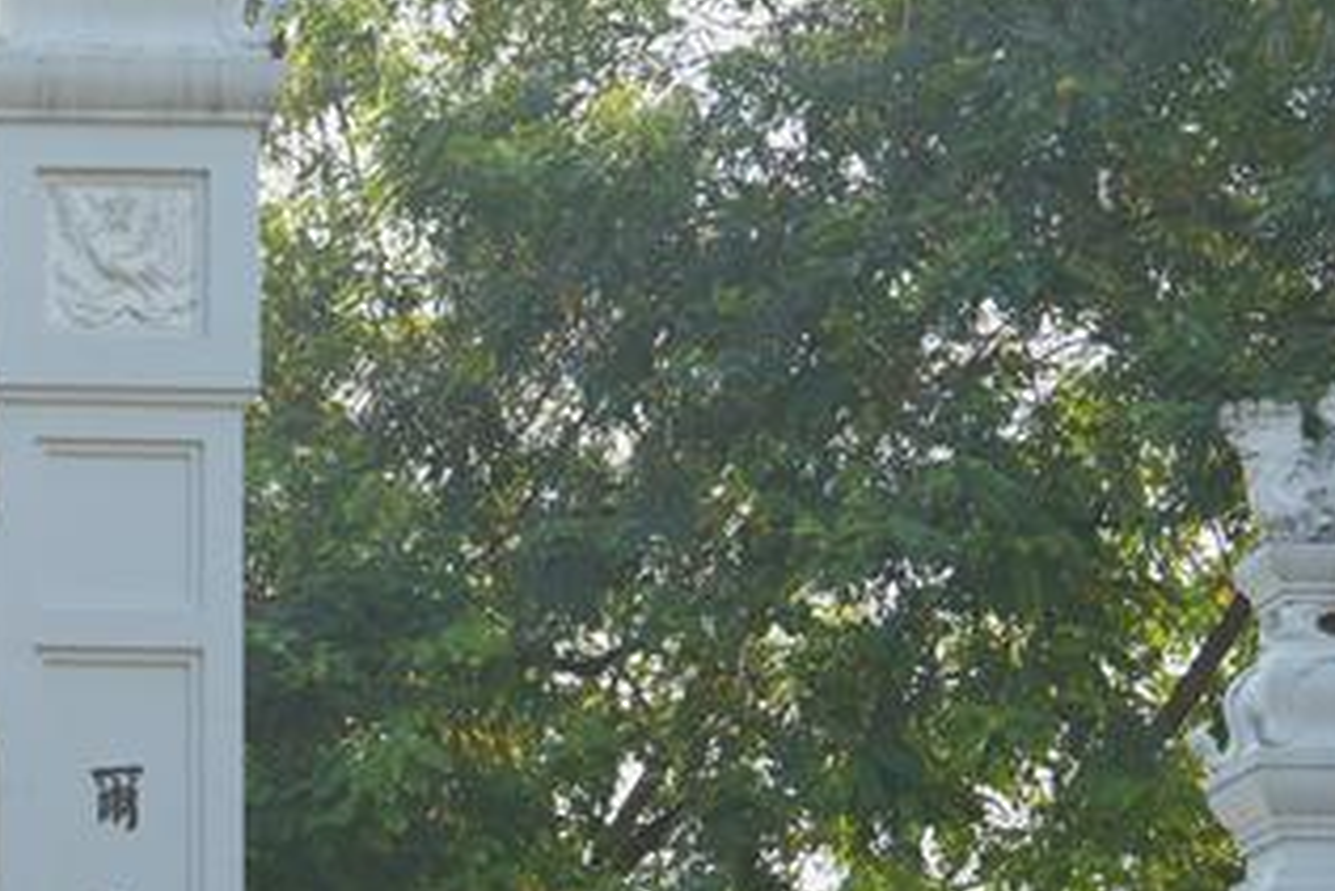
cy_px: 739
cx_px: -465
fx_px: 7049
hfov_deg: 10.6
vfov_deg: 7.2
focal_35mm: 190
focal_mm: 50
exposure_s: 1/400
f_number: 2.8
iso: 125
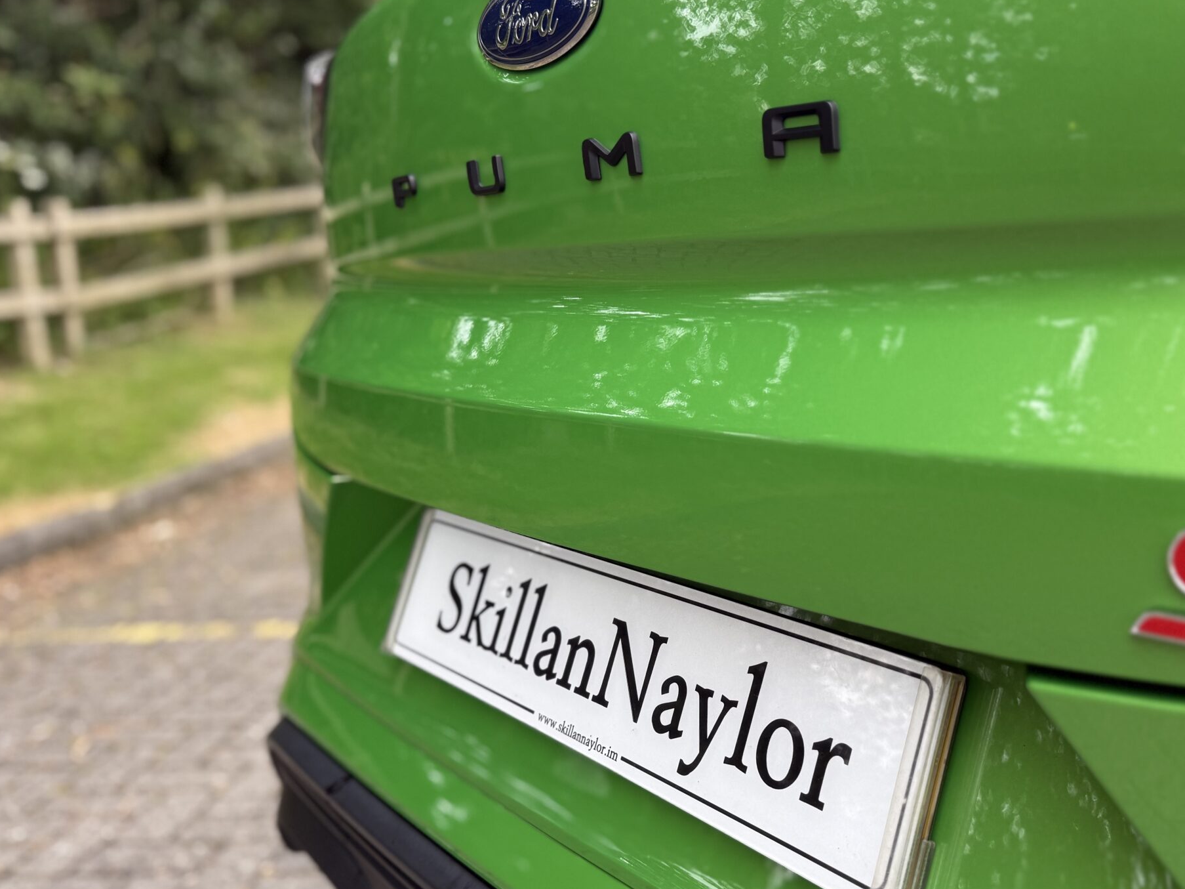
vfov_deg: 41.8
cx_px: 771
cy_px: 467
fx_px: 1164
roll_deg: +0.7
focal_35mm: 34
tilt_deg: -10.3
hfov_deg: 53.1
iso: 80
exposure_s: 1/323
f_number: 1.78
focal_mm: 6.76
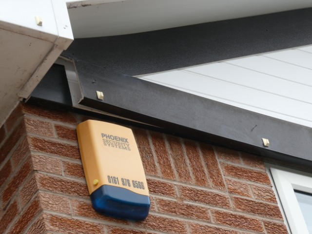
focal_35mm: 151
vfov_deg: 9.8
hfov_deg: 13.1
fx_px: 1361
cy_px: 117
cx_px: 156
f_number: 5.4
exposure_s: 1/80
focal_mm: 27.1
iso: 80
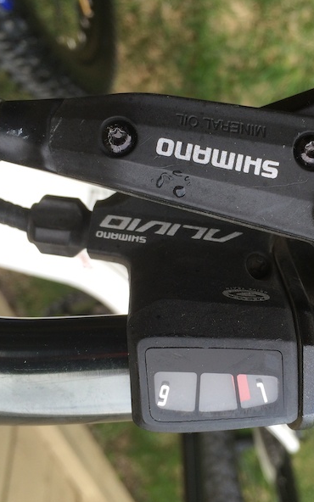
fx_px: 589
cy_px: 250
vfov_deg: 46.2
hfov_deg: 29.5
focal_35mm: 43
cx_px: 227
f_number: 2.2
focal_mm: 4.12
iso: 32
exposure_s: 1/224
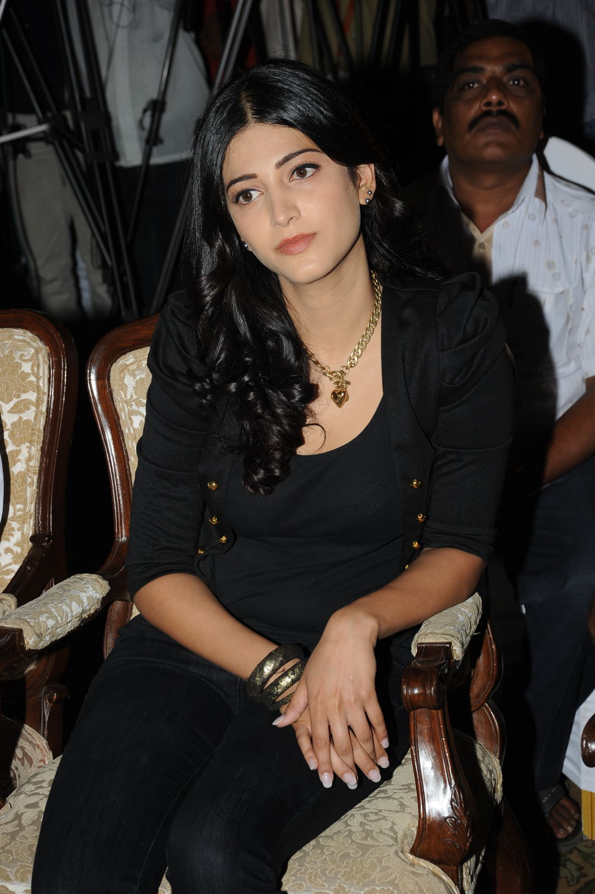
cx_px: 298
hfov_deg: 16.1
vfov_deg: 23.9
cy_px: 447
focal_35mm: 85
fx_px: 2109
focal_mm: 85
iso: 200
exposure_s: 1/125
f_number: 9
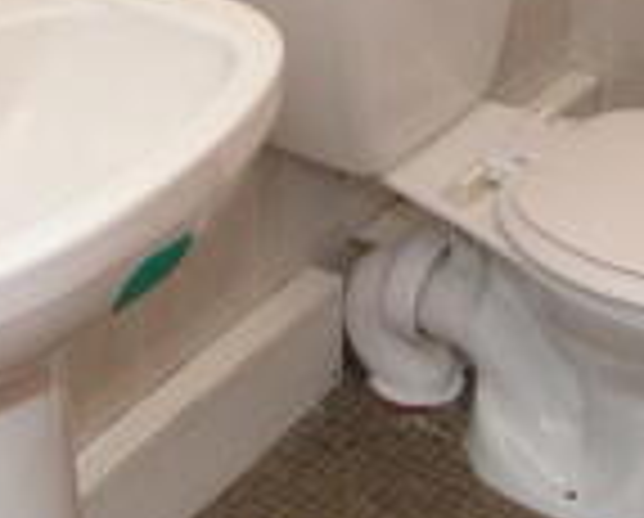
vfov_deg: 11.7
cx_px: 412
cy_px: -20
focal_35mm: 131
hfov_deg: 14.6
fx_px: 2502
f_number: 2.9
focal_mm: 8.3
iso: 125
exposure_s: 1/60
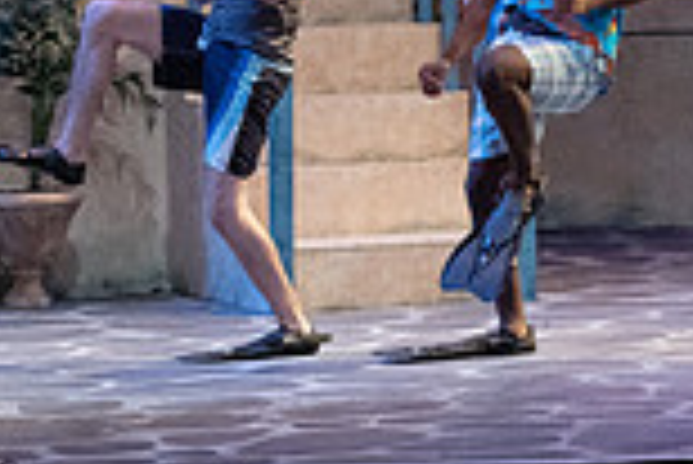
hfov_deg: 7.8
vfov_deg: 5.2
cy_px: 119
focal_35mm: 264
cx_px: 616
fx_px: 5087
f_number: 3.5
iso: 4000
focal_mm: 70
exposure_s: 1/320
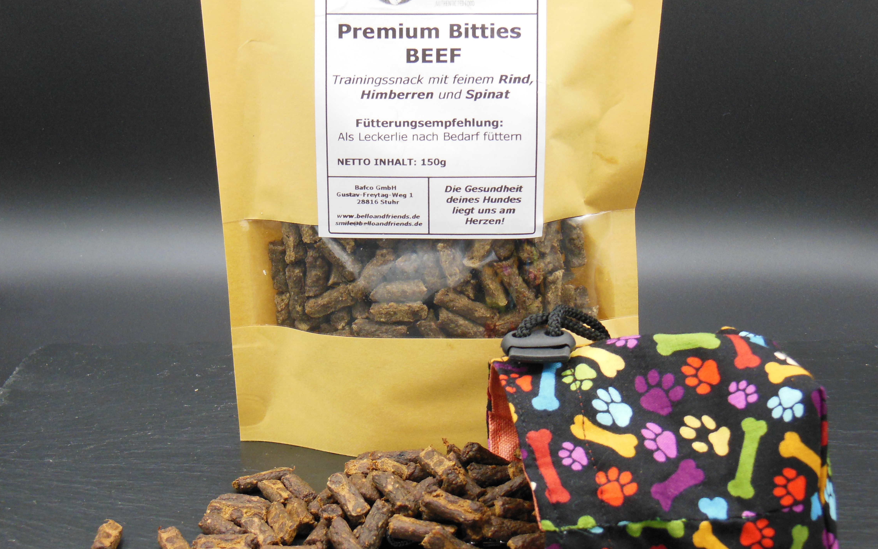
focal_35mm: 56
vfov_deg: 23.1
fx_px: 1340
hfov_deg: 36.3
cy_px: 252
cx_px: 438
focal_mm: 9.3
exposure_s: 1/125
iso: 400
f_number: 4.7
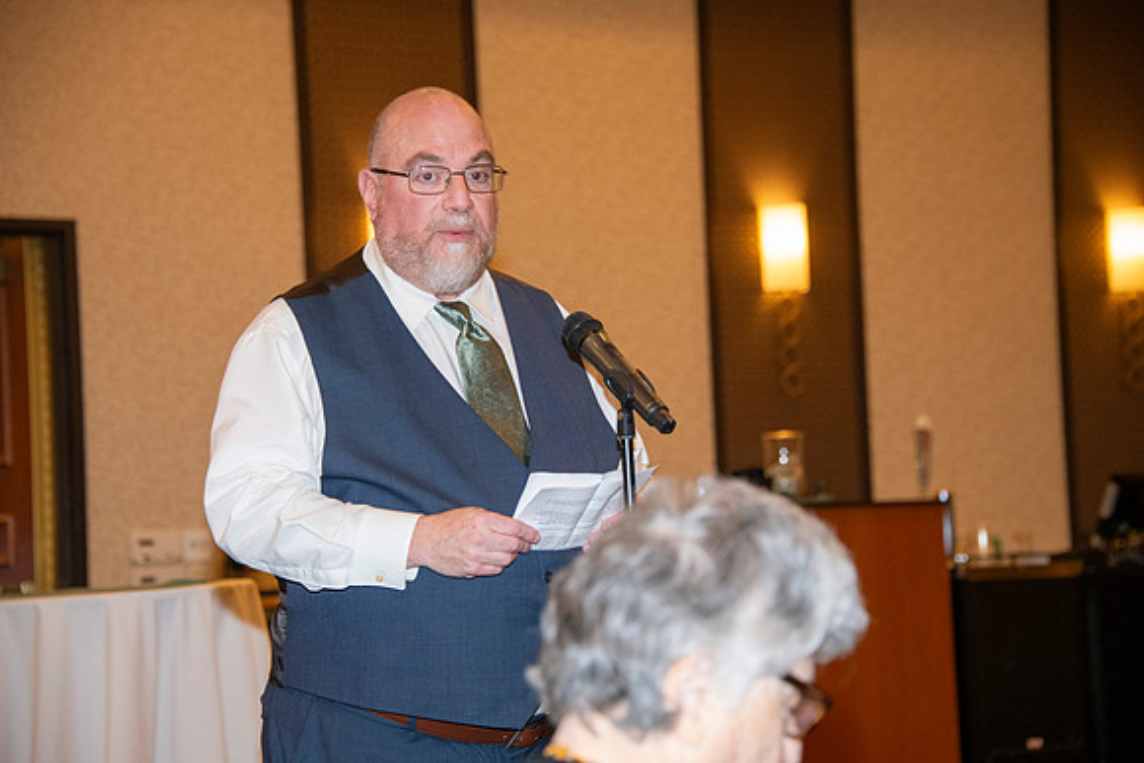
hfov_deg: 18.3
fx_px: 3560
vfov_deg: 12.2
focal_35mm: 112
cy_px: 382
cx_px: 572
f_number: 5.6
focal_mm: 112
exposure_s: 1/60
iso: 2000
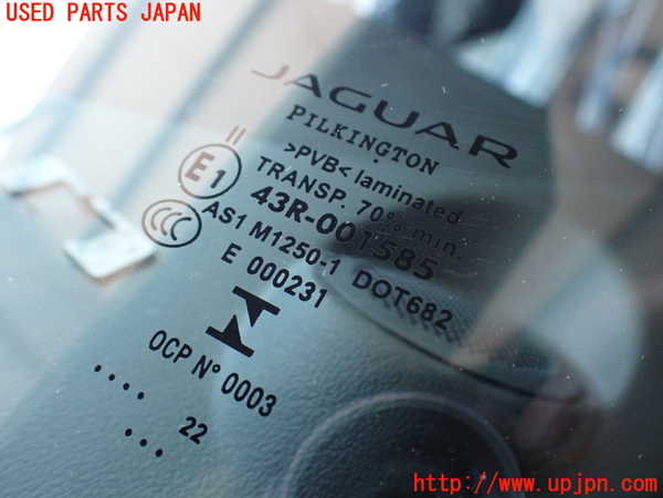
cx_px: 332
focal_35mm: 30
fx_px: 575
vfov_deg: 46.8
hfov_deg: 60.0
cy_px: 249
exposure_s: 1/125
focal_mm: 5.4
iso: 250
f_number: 2.3
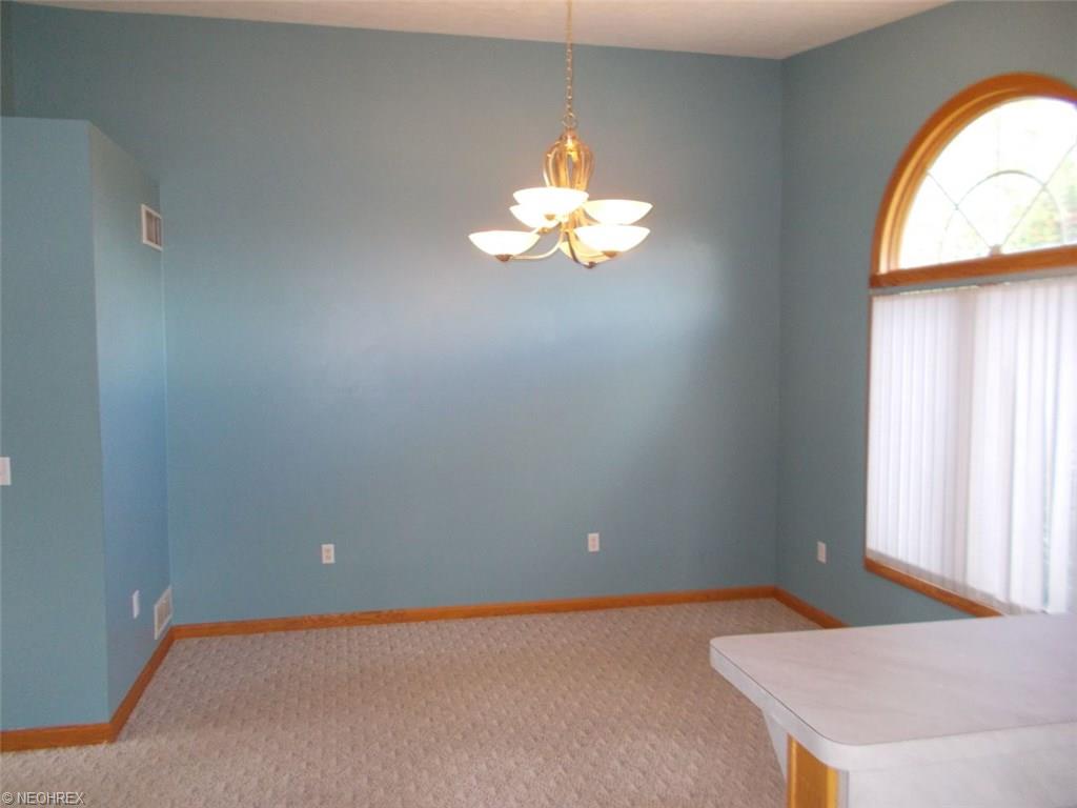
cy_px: 404
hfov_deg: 67.3
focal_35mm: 26
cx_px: 538
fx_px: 809
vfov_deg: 53.1
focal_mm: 4.6
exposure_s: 1/30
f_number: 3.2
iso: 250
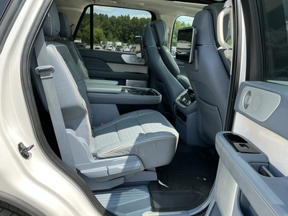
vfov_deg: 49.7
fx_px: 233
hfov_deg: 63.4
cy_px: 108
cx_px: 144
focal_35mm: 28
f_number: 1.8
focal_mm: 3
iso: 25
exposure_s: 1/428
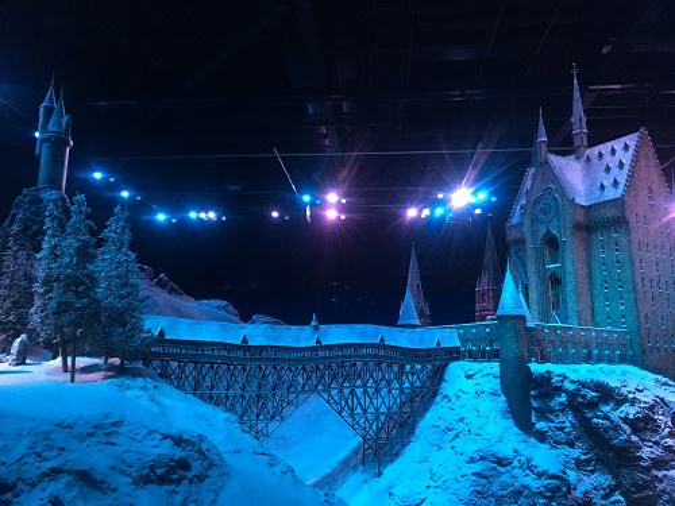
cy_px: 253
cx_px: 338
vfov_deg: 48.2
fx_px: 565
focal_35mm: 29
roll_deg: +0.1
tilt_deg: +10.8
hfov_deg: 61.7
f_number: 2.2
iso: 200
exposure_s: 1/33
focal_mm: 4.15
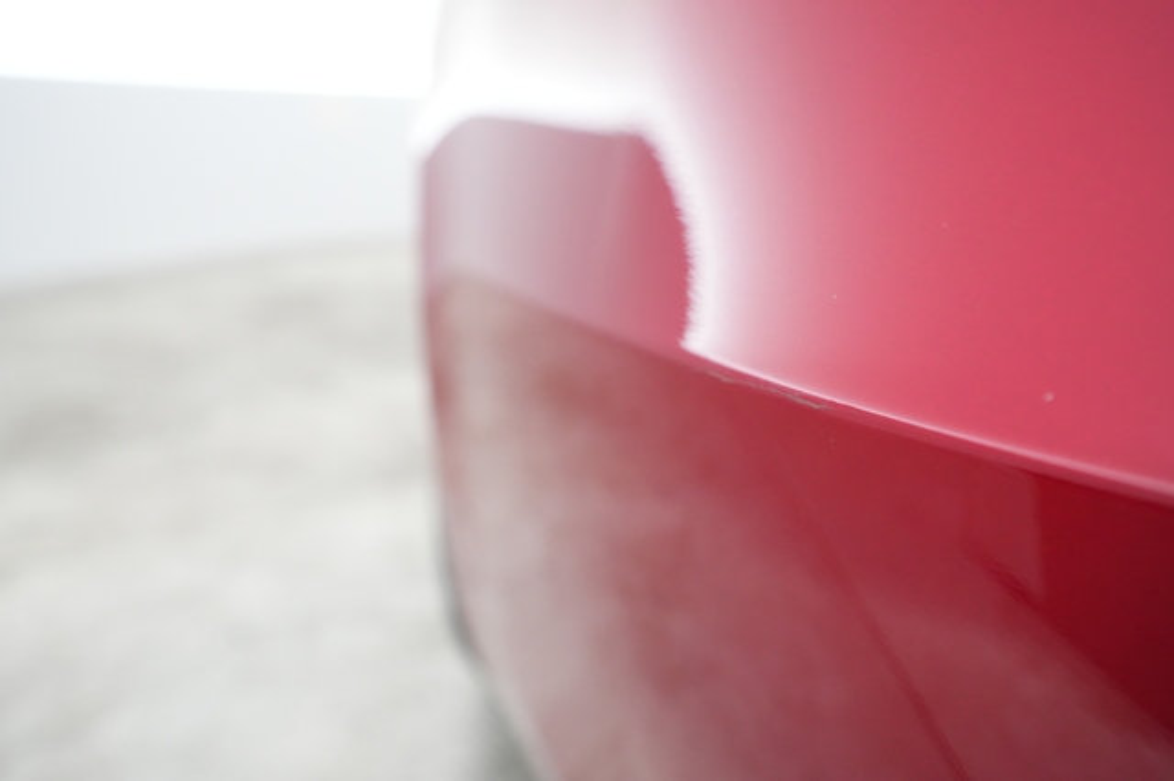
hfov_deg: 65.5
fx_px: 913
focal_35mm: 28
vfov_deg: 46.4
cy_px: 390
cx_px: 587
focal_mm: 28
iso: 5000
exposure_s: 1/100
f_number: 4.5
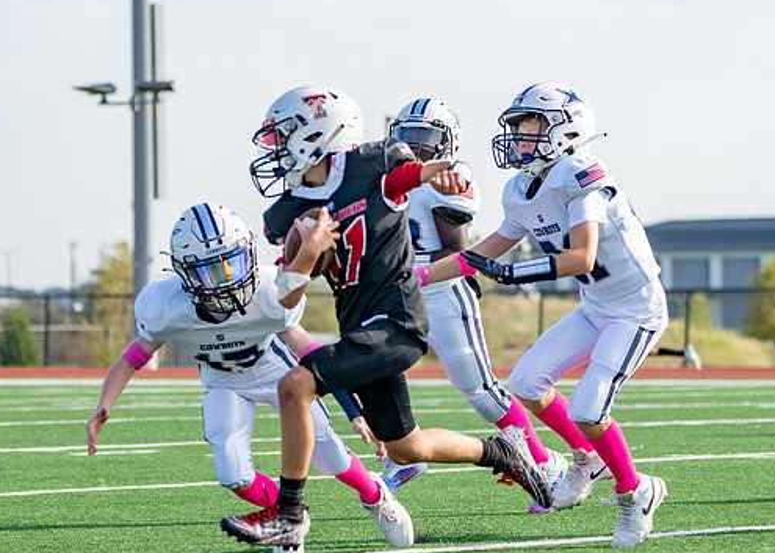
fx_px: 4796
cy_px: 331
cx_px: 308
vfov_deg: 6.6
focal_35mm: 218
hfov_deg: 9.2
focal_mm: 148
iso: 320
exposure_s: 1/1250
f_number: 5
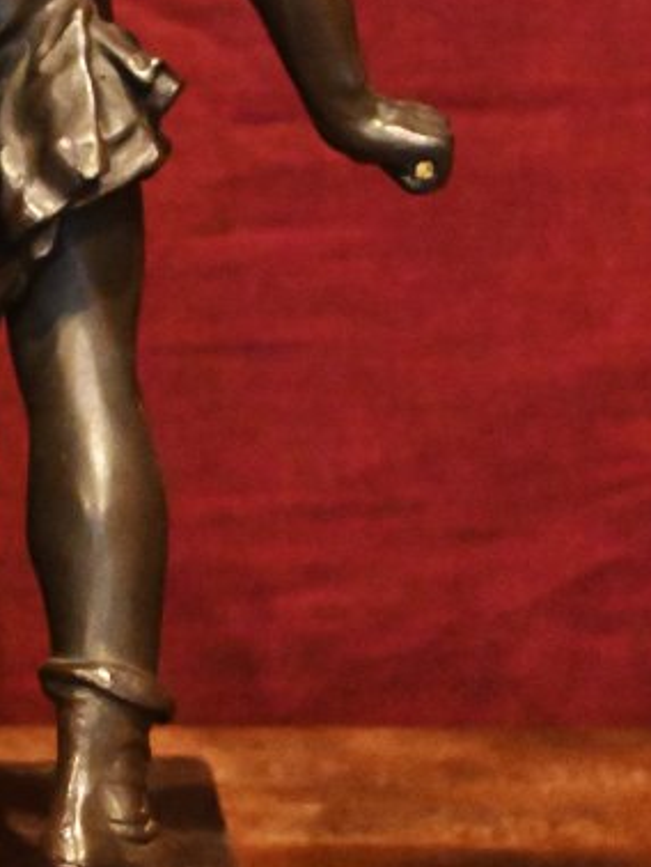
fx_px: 3150
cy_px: -106
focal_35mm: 126
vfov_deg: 15.2
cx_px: -149
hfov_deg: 11.5
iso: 10000
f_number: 4.5
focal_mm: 27.5
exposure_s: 1/60
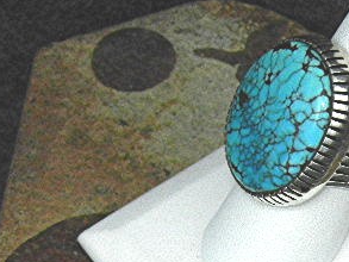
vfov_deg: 8.8
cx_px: 332
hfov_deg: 11.7
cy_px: 220
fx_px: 1694
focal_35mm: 168
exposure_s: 1/30
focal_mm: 13.9
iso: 800
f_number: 8.6
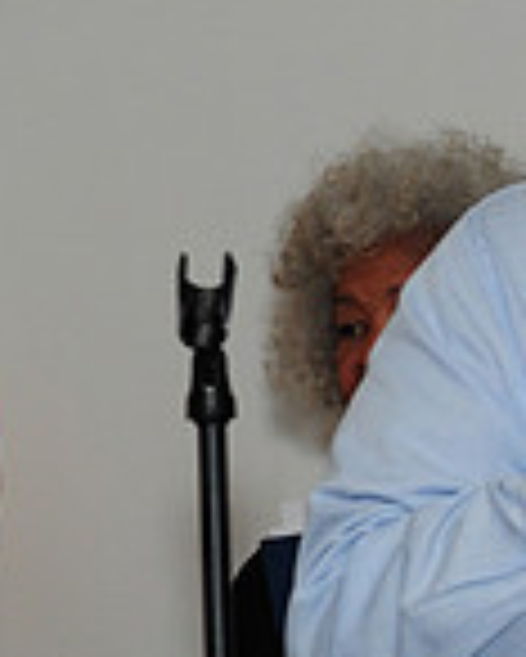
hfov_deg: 5.9
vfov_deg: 7.7
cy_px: 259
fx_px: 4896
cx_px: 1254
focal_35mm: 252
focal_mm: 45
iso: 500
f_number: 5
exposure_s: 1/60
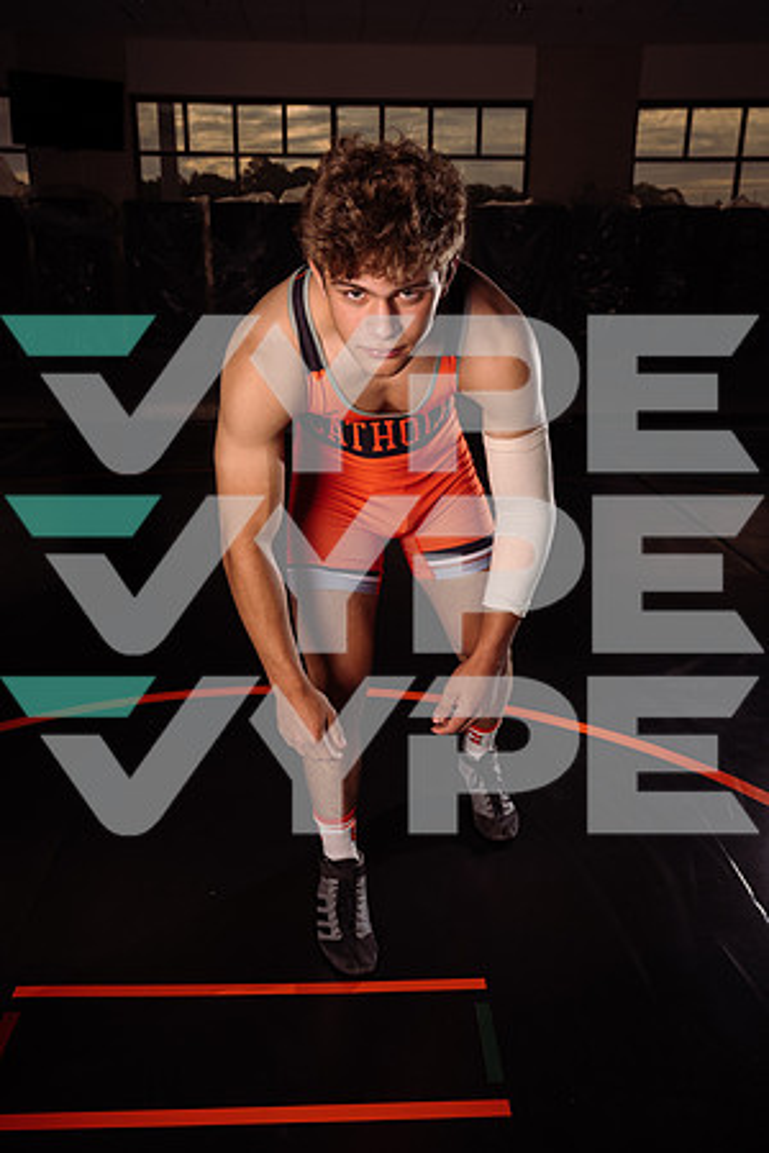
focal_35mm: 29
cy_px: 576
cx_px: 384
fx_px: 929
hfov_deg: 45.0
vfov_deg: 63.7
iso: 50
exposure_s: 1/250
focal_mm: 29
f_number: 6.3
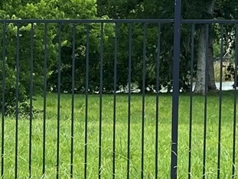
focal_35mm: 171
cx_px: -15
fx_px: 1177
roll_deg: -0.3
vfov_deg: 8.7
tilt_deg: -4.5
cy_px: 141
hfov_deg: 11.4
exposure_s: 1/934
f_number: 1.8
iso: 32
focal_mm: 4.25
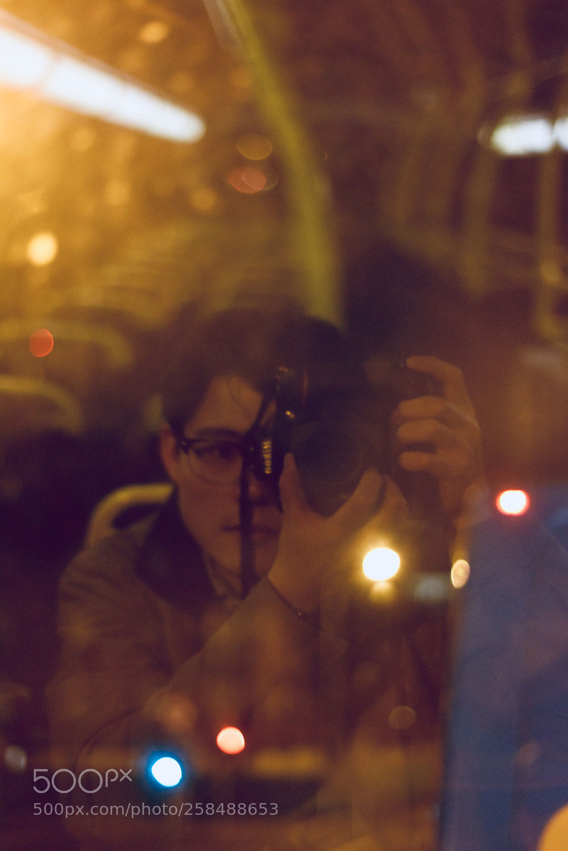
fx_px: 1182
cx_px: 284
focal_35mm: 50
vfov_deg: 39.6
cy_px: 426
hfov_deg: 27.0
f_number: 1.8
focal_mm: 50
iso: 2500
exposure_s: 1/80
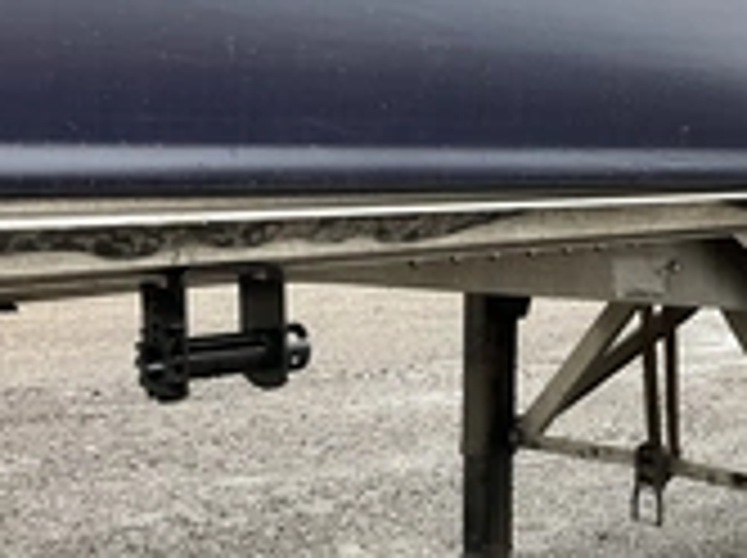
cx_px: 562
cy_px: 369
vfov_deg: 20.9
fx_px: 1508
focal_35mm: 70
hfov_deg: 27.4
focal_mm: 3
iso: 20
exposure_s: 1/122
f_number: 1.8
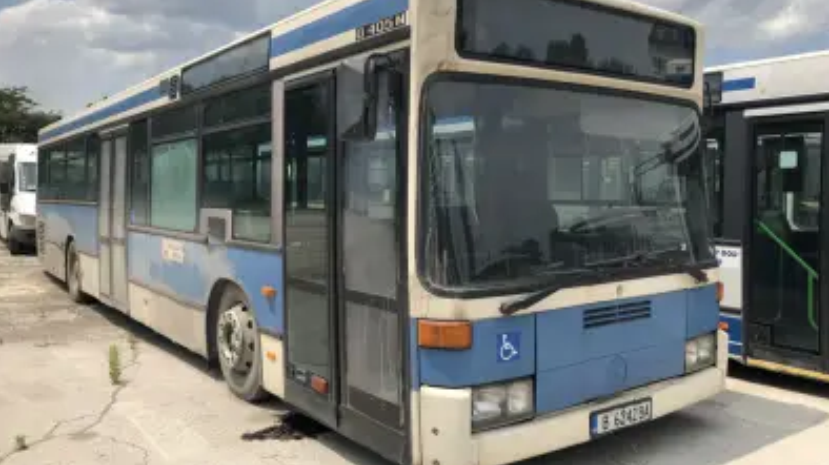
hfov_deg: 62.7
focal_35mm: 31
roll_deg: +0.6
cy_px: 187
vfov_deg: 37.6
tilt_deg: -0.4
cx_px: 412
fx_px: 681
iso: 20
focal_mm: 4
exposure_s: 1/2433
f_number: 1.8
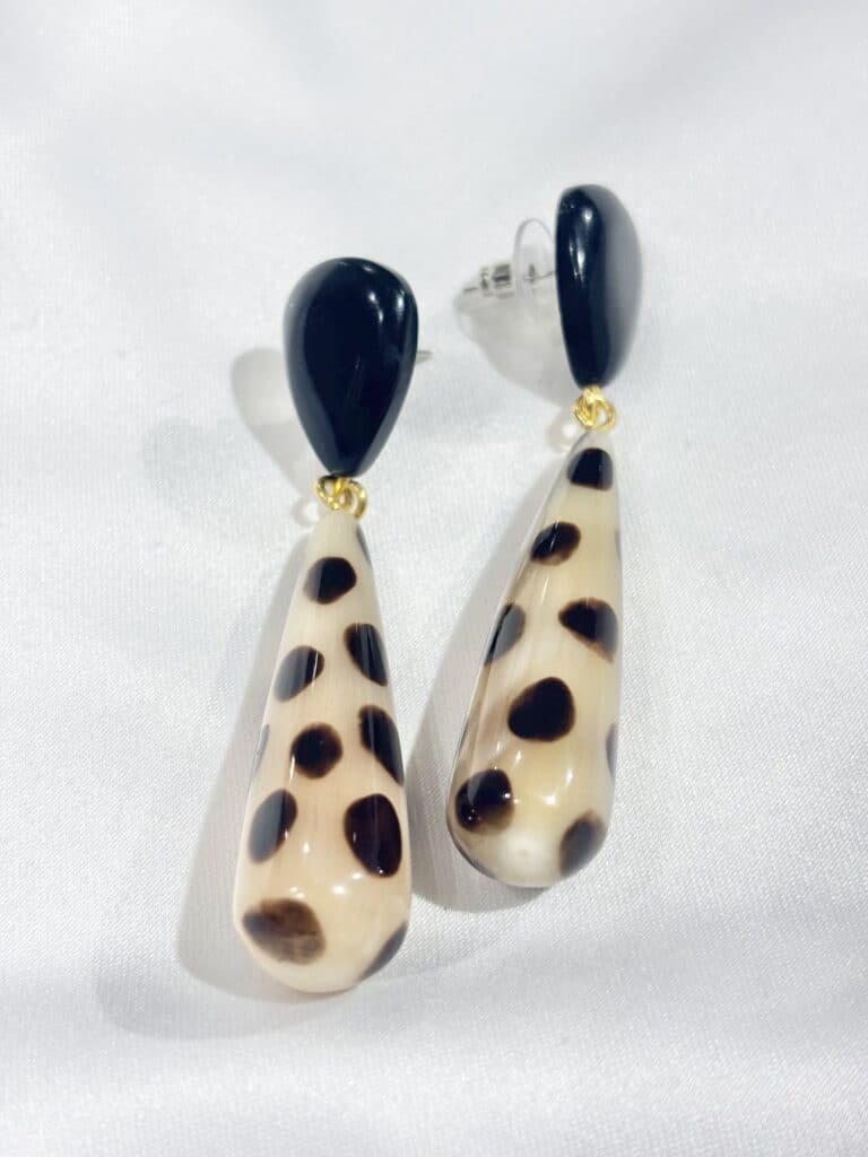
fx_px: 1739
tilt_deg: -49.2
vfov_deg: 36.8
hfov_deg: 28.0
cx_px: 434
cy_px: 578
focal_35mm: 52
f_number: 1.6
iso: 32
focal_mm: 5.96
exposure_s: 1/198
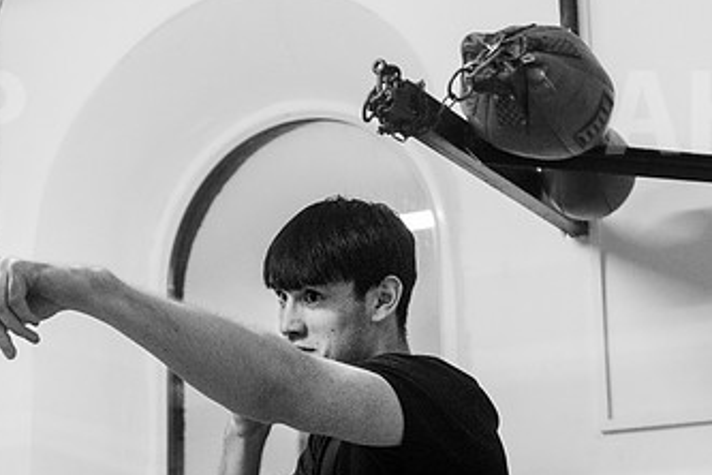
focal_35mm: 90
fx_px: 1780
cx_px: 294
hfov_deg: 22.6
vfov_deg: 15.1
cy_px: 349
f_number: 2.8
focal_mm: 35
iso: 2000
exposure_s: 1/800
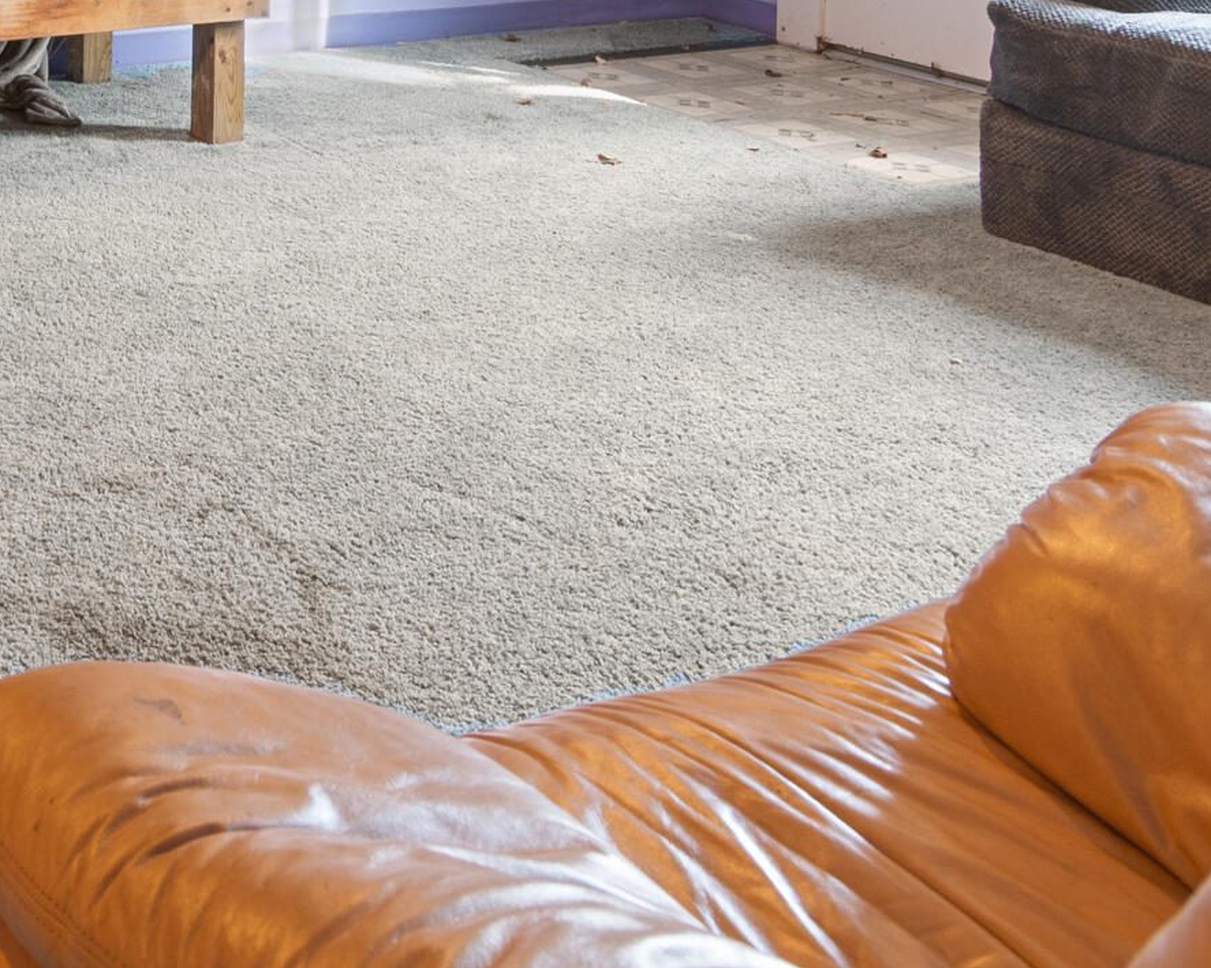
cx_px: -101
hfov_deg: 31.2
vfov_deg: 24.9
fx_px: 1935
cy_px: -242
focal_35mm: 54
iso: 320
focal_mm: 17
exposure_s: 1/1.67
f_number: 9
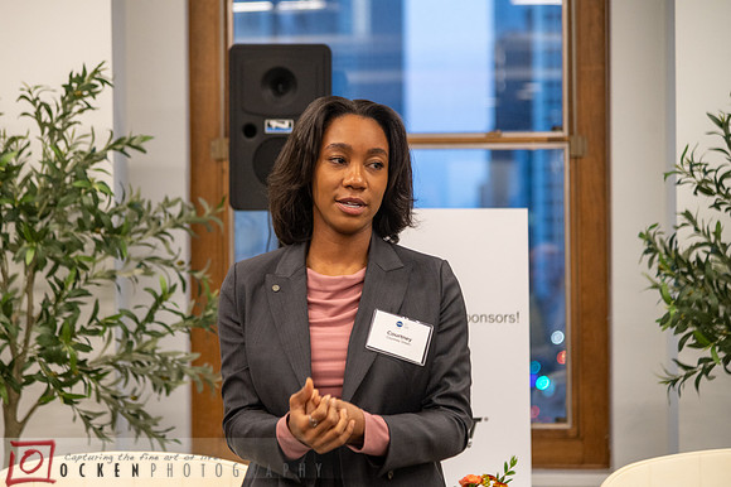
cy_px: 250
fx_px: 2759
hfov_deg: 15.1
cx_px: 318
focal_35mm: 136
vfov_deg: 10.1
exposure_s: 1/125
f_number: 4
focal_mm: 120
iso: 1600
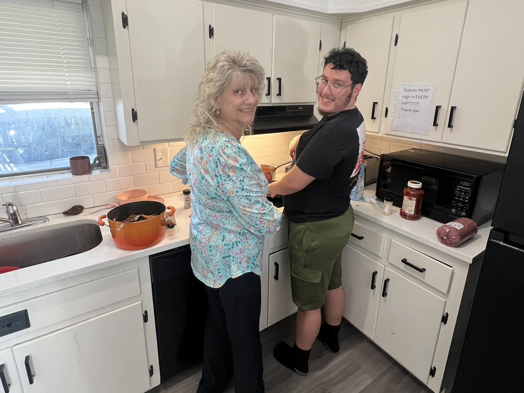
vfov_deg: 71.2
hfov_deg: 87.8
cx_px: 260
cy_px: 169
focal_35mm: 18
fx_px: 272
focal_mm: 1.57
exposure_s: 1/60
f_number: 1.8
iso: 250
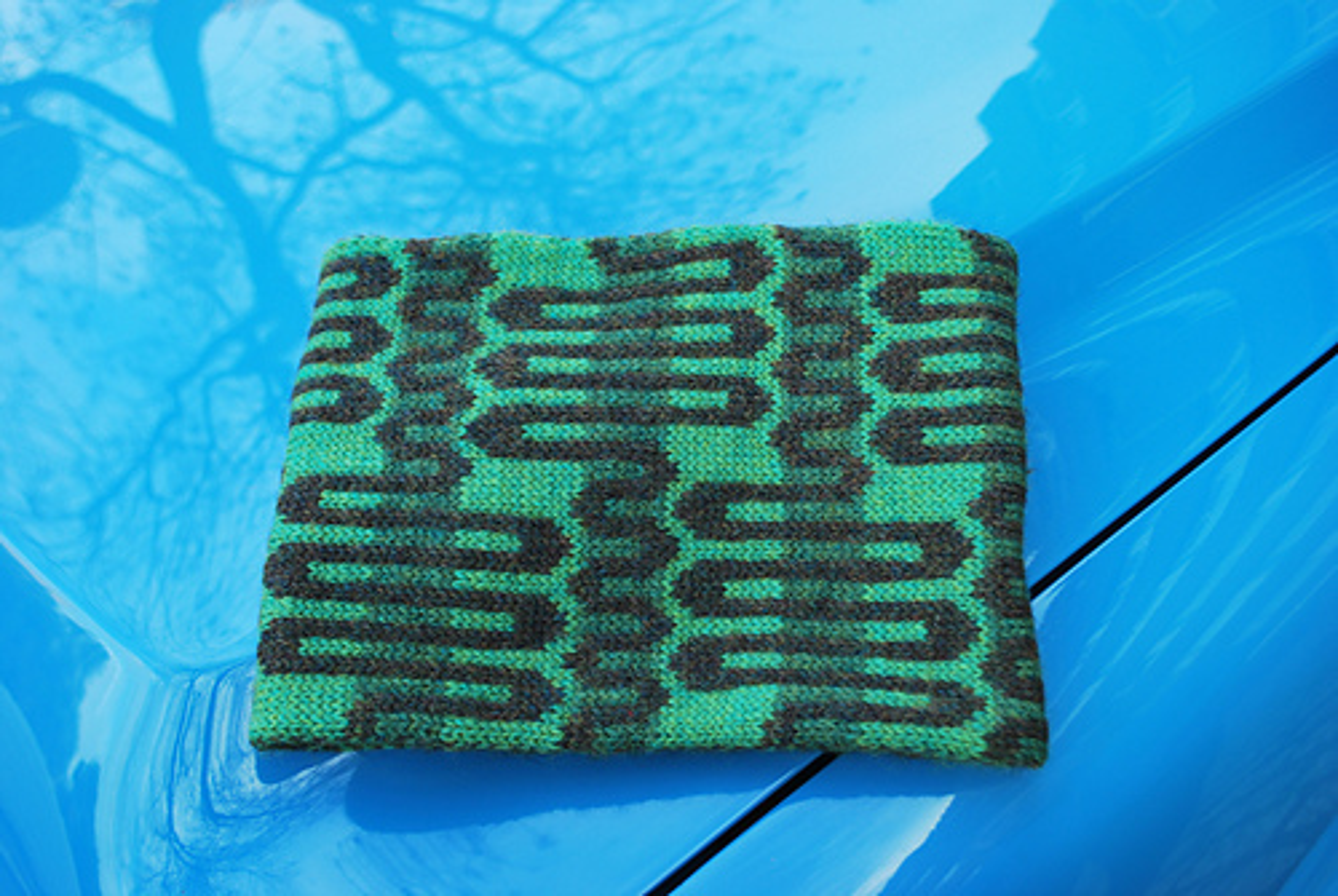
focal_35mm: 39
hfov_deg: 49.5
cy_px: 448
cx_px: 669
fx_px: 1452
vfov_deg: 34.3
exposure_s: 1/100
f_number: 5
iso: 200
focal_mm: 26
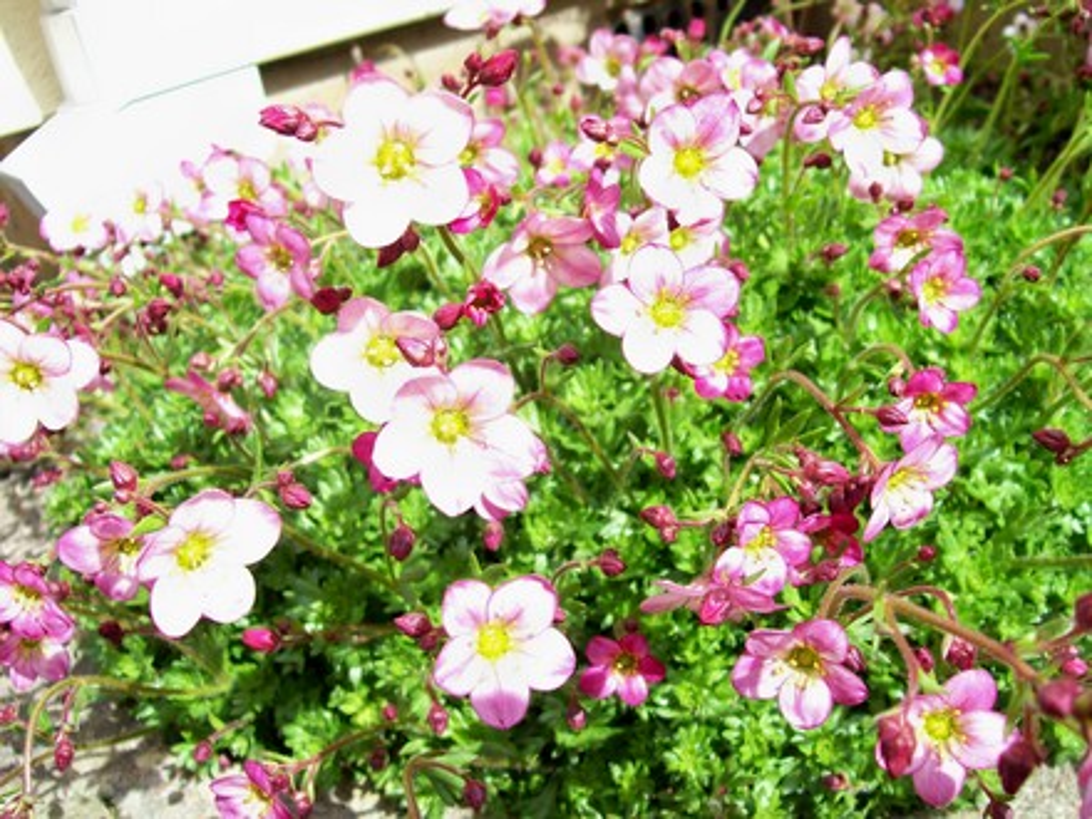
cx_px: 546
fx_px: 1136
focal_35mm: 36
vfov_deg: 39.7
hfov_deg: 51.4
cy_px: 410
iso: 80
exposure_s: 1/557
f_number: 2.7
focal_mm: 6
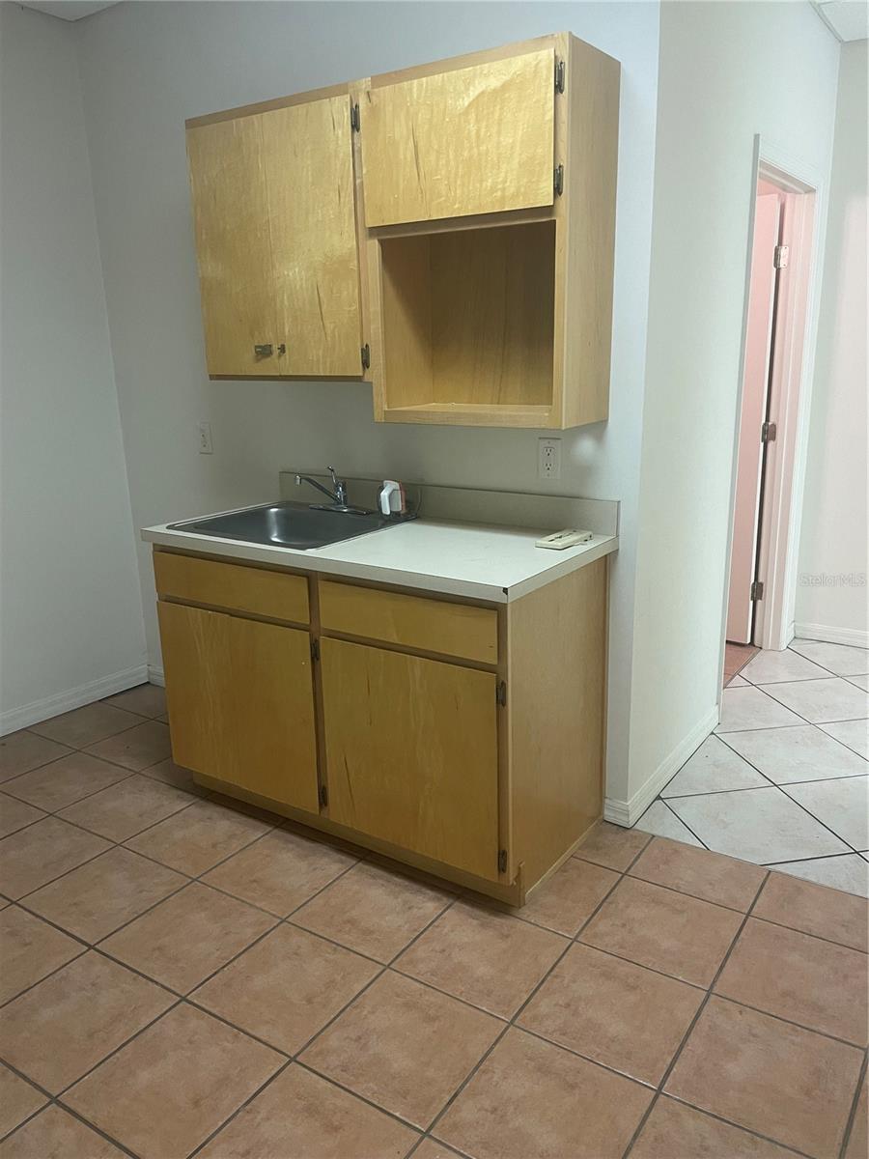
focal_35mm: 26
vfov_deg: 67.3
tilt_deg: -16.4
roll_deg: +2.7
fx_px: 870
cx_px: 434
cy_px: 580
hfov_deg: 53.1
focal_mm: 4.2
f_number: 1.6
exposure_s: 1/60
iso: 200
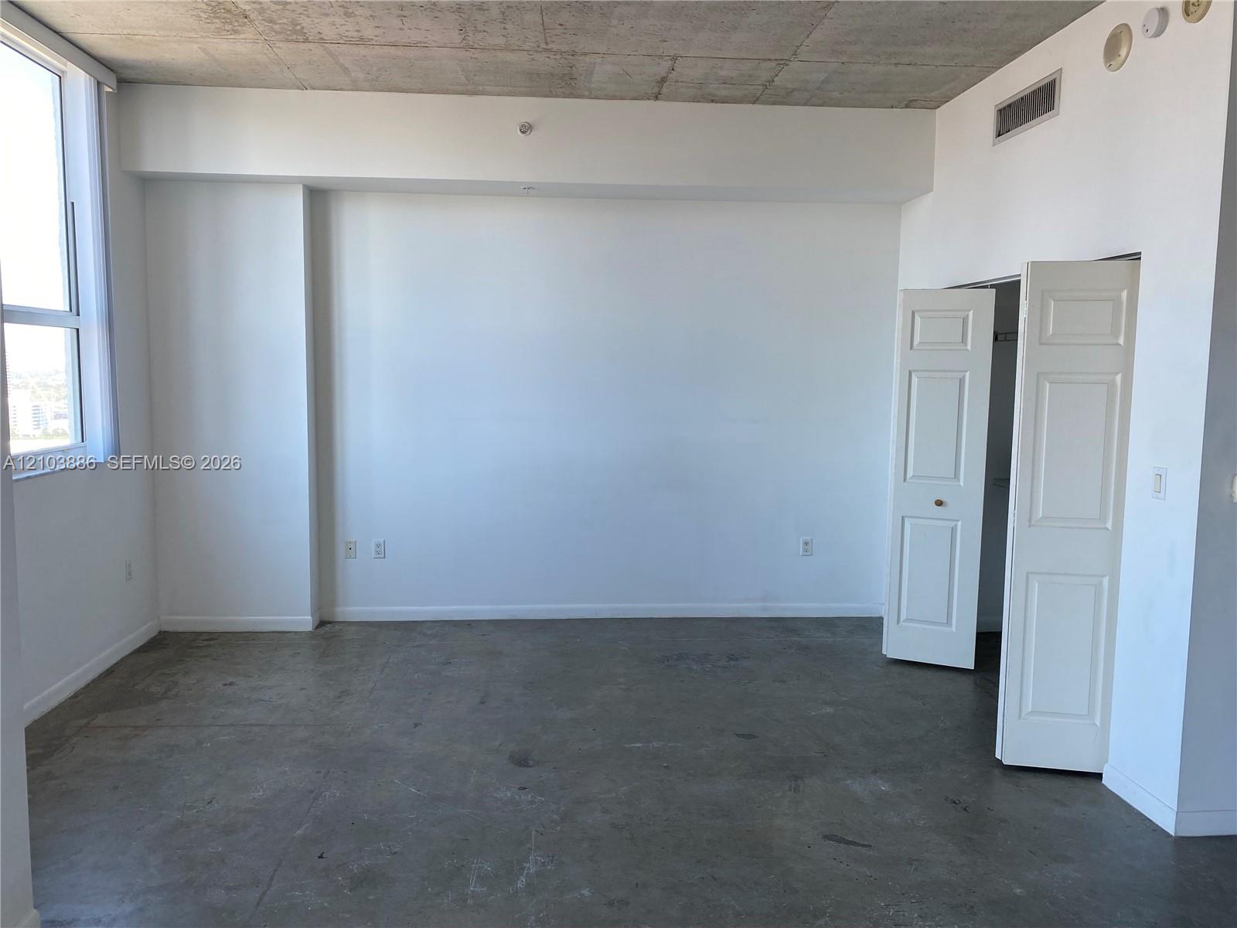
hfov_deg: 67.3
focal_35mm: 26
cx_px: 618
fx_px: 929
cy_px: 464
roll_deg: -0.1
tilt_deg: -6.0
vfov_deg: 53.1
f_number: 1.8
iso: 50
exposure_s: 1/122
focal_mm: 4.25
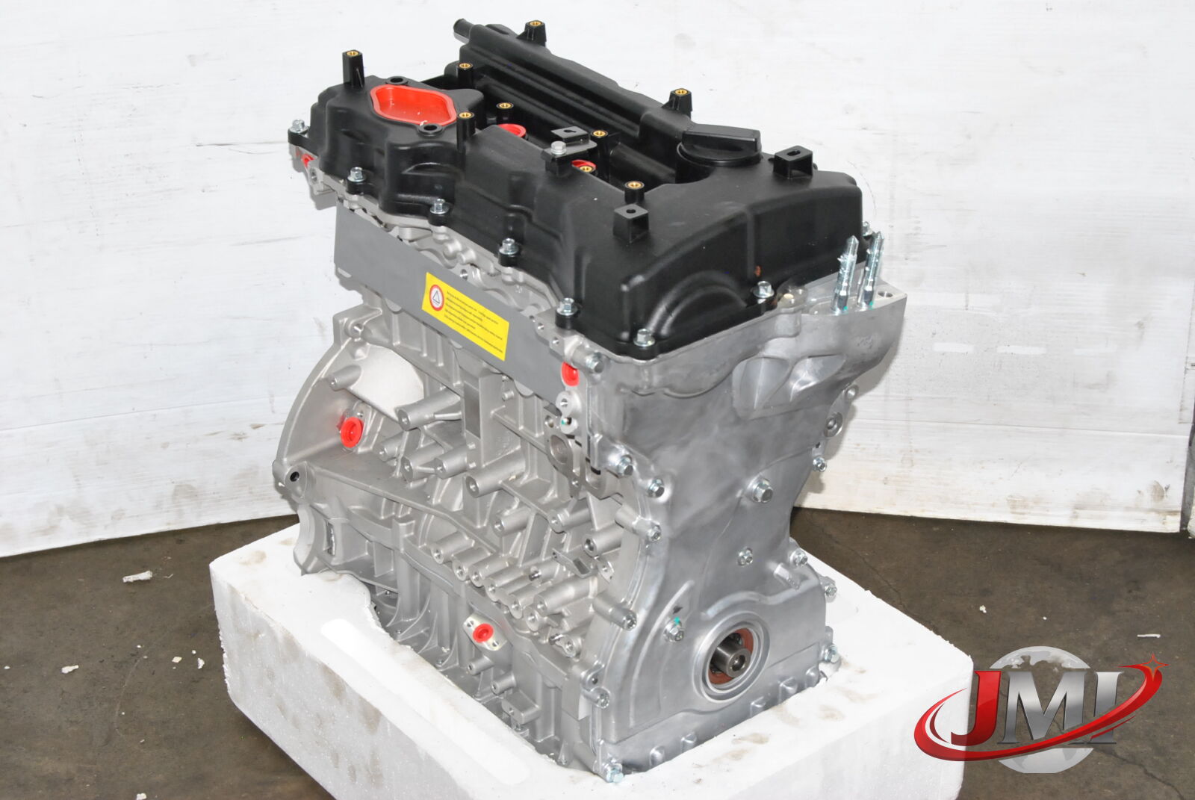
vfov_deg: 19.0
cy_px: 400
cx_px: 598
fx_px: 2393
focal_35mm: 72
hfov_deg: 28.0
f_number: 11
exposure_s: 1/200
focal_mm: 48
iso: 800
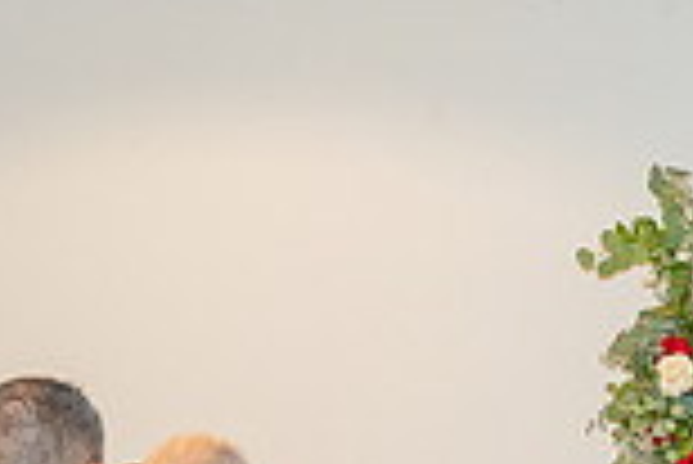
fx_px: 3179
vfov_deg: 8.1
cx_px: 914
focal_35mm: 165
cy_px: 730
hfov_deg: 12.1
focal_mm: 38
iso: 1250
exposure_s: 1/200
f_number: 3.5
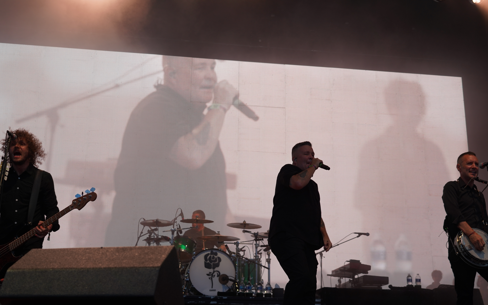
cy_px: 152
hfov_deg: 41.1
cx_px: 244
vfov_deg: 26.3
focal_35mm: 49
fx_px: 652
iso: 250
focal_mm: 48
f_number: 4
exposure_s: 1/160
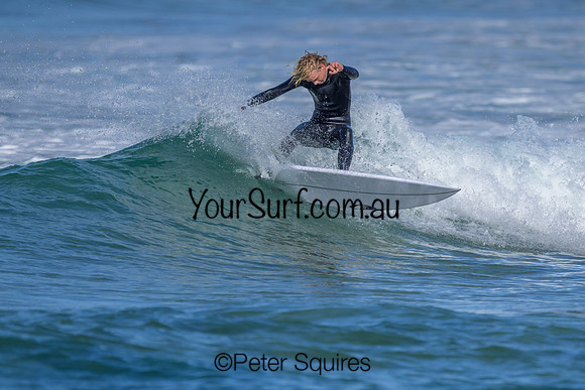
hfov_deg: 1.9
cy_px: 233
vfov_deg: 1.3
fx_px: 17764
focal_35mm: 1093
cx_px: 380
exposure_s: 1/2000
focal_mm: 800
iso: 200
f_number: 6.3
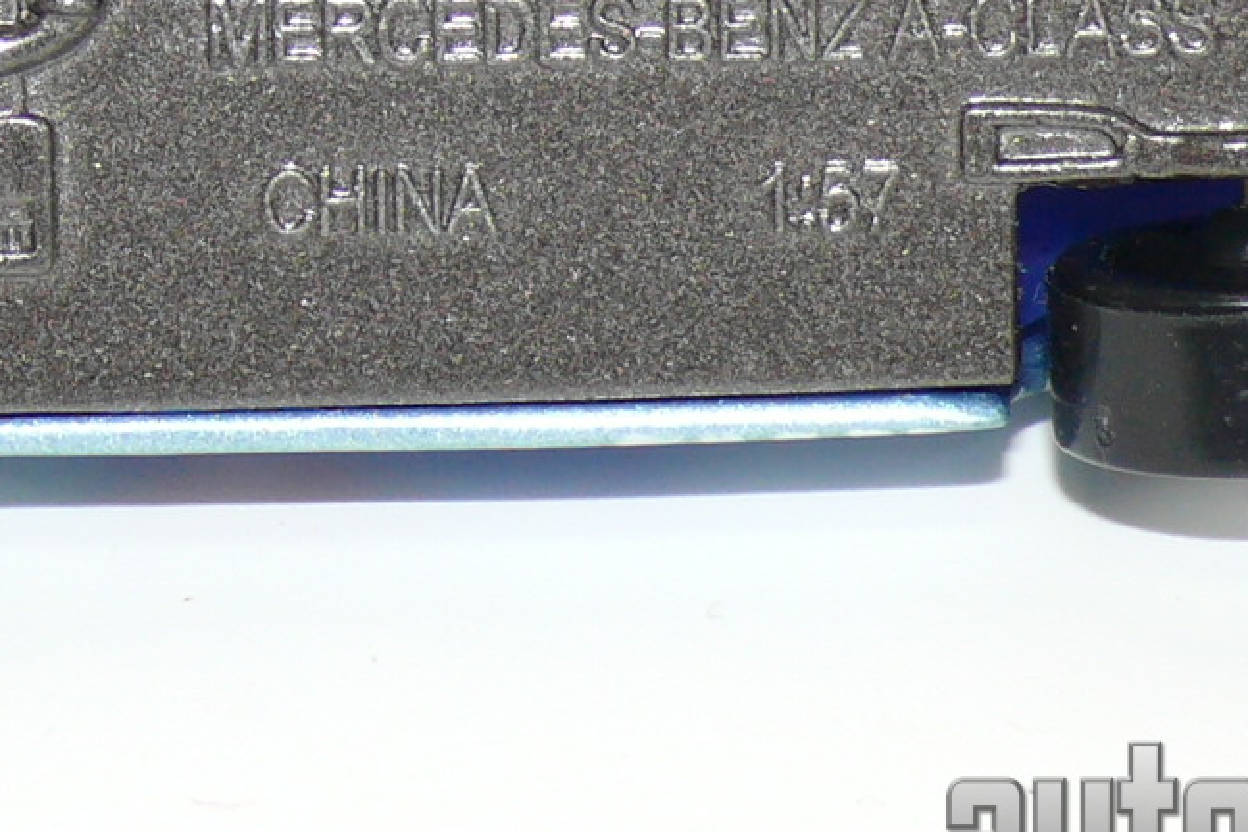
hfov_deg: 7.3
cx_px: 502
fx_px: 9778
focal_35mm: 282
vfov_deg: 4.9
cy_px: -156
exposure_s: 1/30
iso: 100
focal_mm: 13.9
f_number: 4
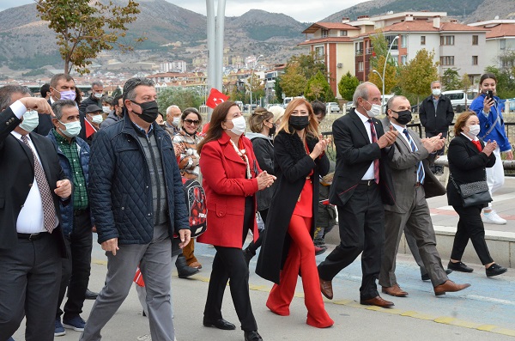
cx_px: 258
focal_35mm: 63
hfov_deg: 32.0
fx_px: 899
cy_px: 170
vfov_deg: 21.5
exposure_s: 1/500
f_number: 11
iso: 2500
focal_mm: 42
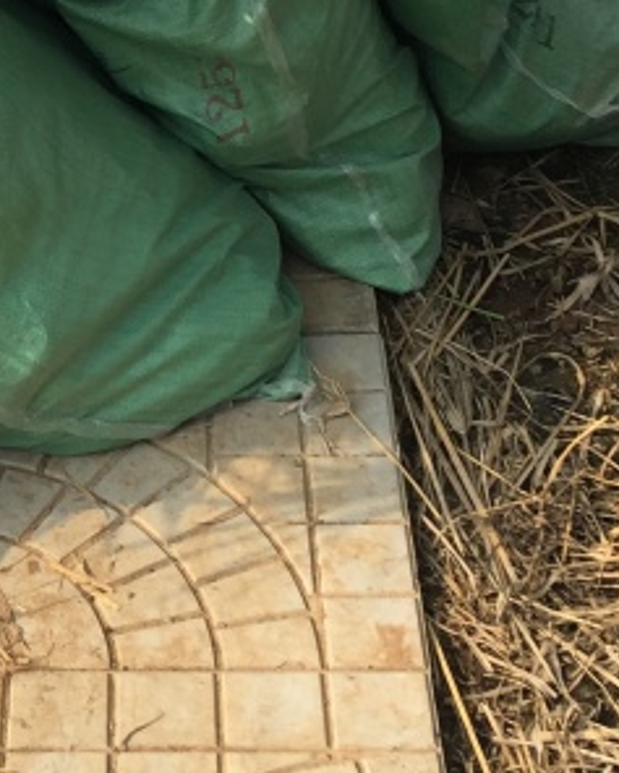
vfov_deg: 18.2
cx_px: -81
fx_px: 2335
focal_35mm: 102
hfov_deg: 14.7
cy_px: -43
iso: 32
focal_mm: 4.15
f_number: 2.2
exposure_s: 1/1014
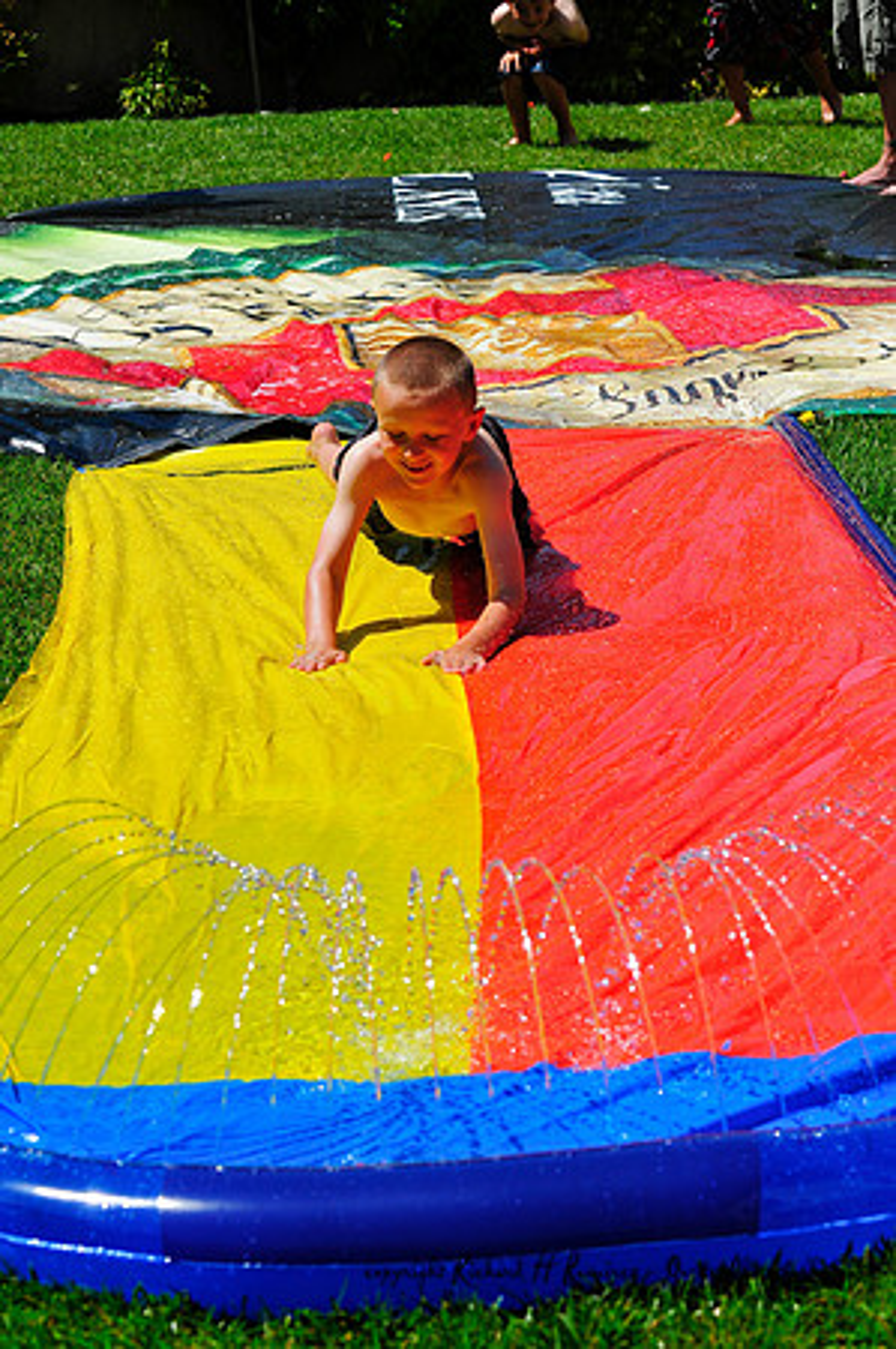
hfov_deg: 13.0
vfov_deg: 19.5
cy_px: 674
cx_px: 448
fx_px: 3929
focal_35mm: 105
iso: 200
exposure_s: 1/800
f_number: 7.1
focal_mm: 70
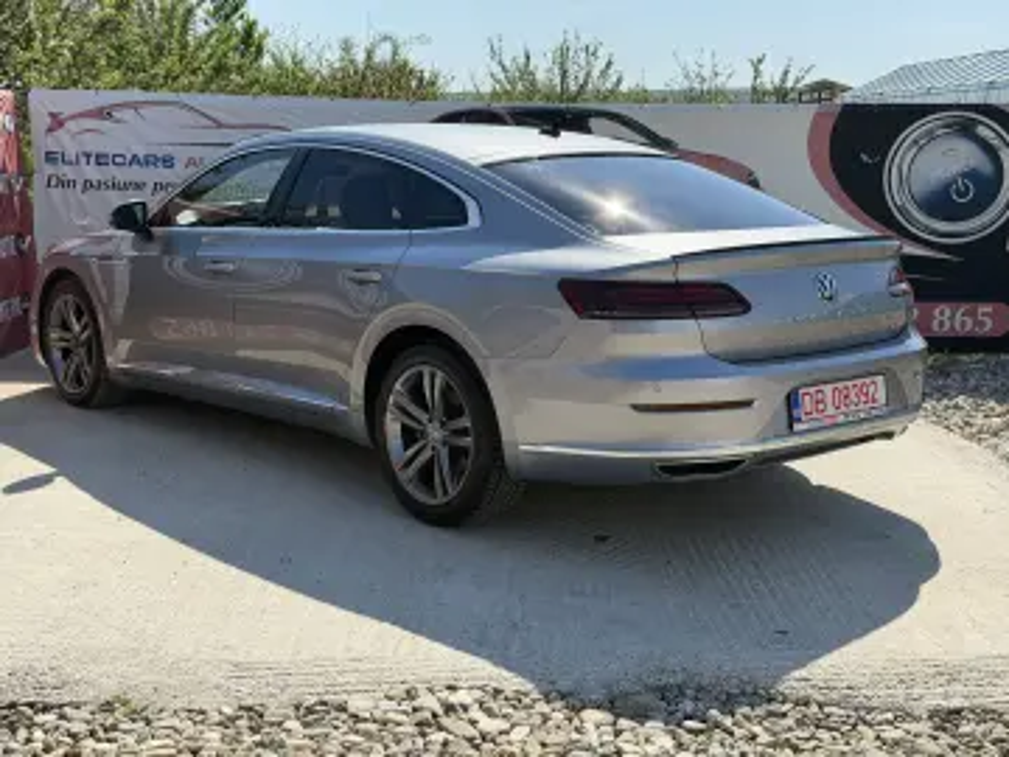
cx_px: 504
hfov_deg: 39.7
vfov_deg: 30.3
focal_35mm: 48
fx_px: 1399
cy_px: 378
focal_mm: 6.76
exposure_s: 1/6024
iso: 100
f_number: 1.78
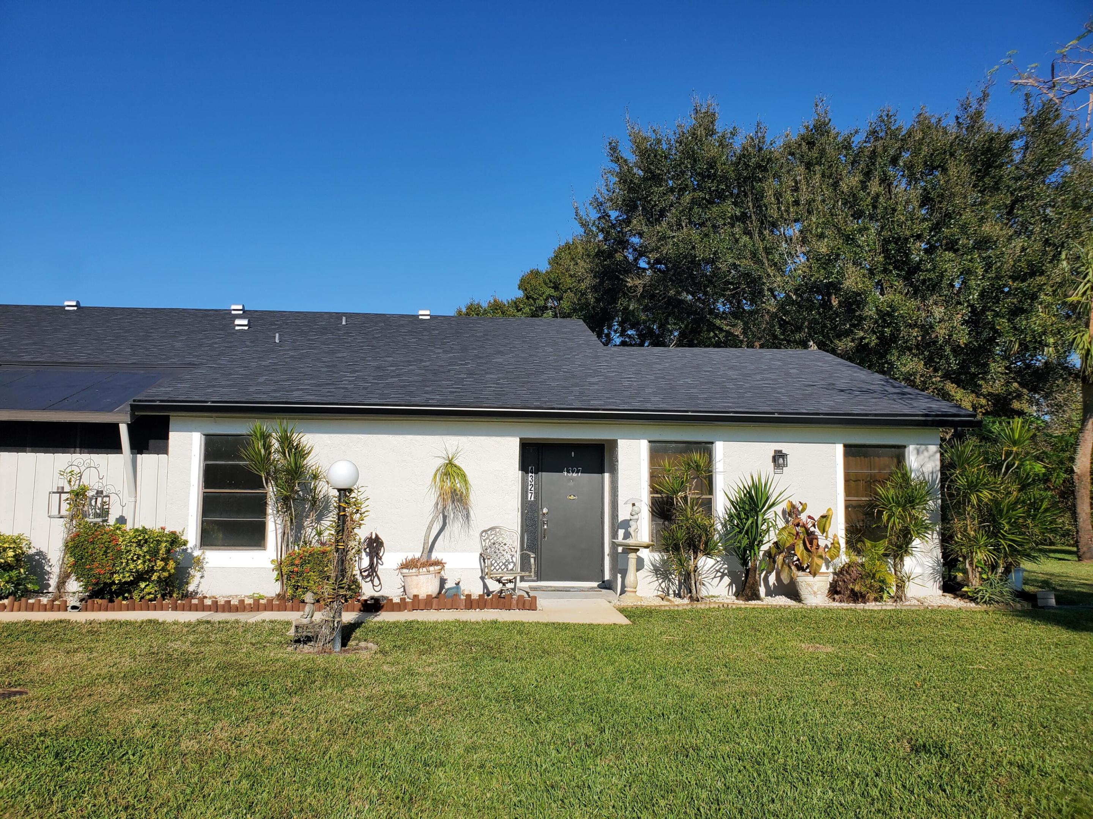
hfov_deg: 67.3
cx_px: 546
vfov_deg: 53.1
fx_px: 821
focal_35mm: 26
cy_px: 410
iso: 50
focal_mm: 4.3
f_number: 2.4
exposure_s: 1/2872
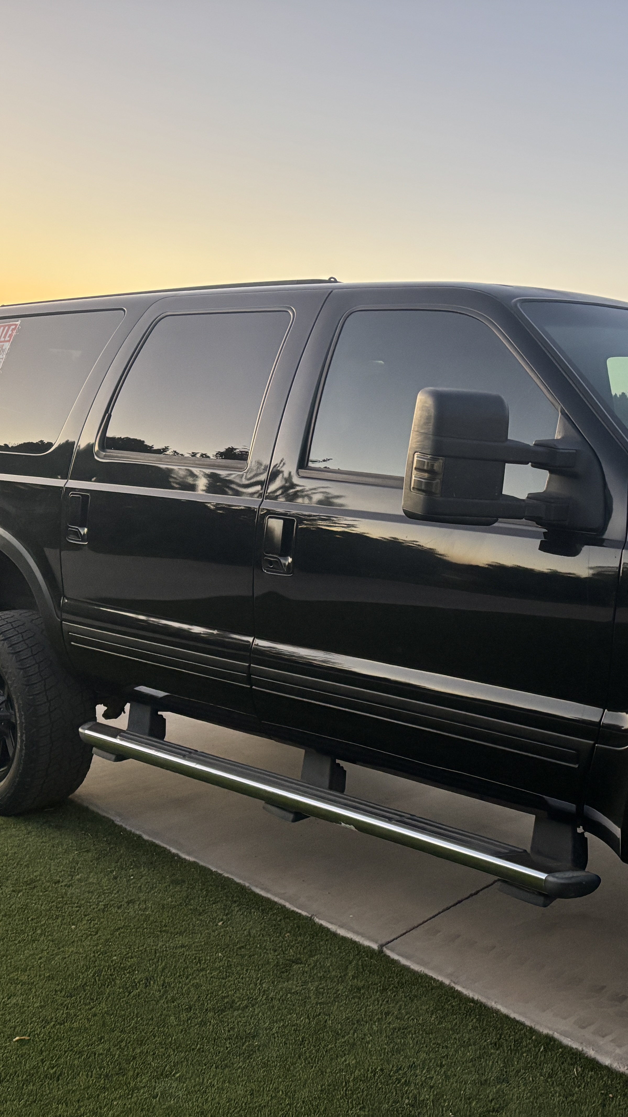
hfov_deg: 30.5
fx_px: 1125
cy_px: 556
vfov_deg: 52.8
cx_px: 497
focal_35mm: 38
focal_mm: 5.96
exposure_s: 1/60
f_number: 1.6
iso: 500
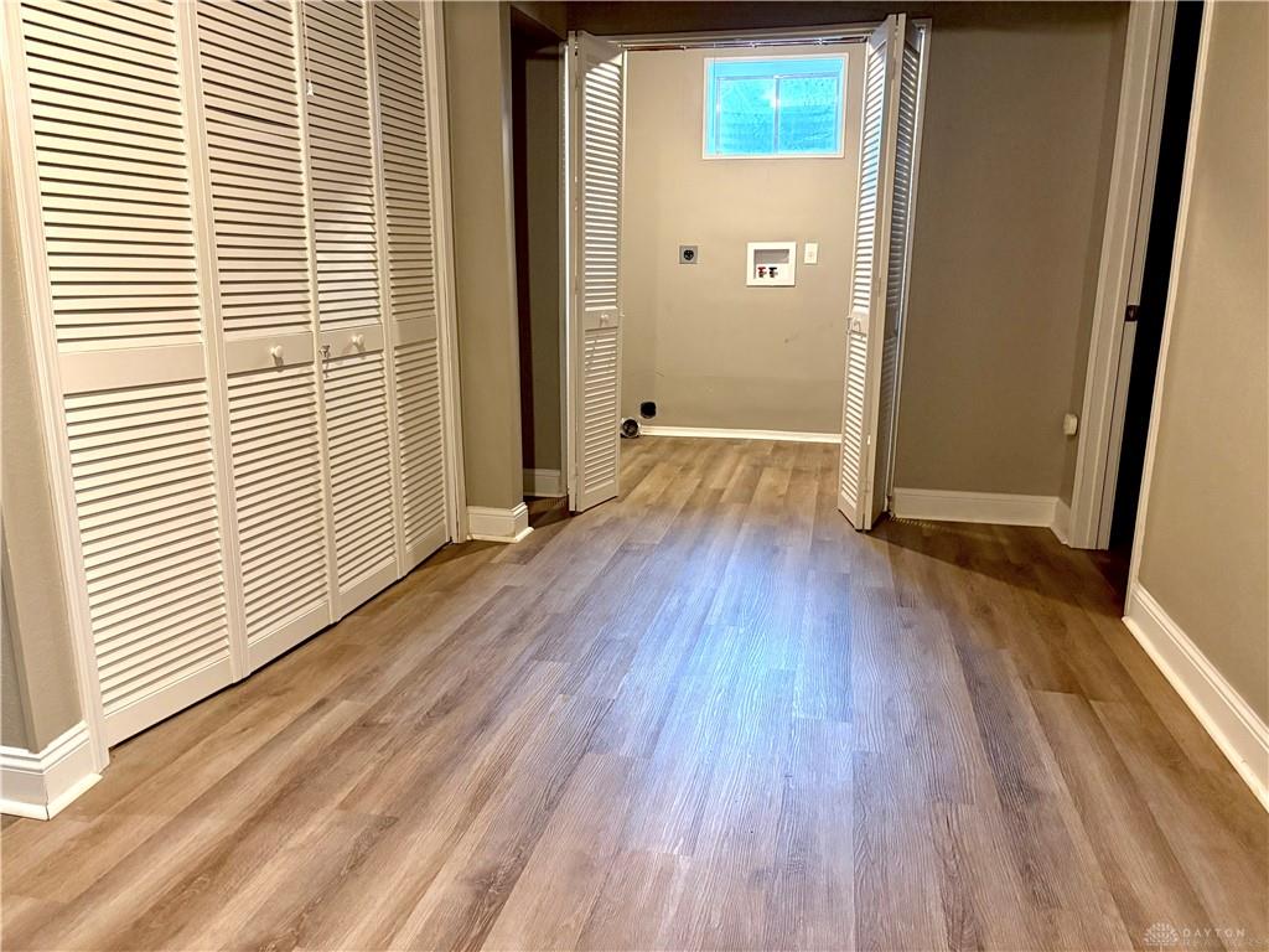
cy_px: 476
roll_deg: -0.4
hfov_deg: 67.3
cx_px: 634
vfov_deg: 53.1
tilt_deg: -12.2
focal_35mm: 26
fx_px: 953
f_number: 1.6
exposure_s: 1/60
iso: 500
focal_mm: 5.96
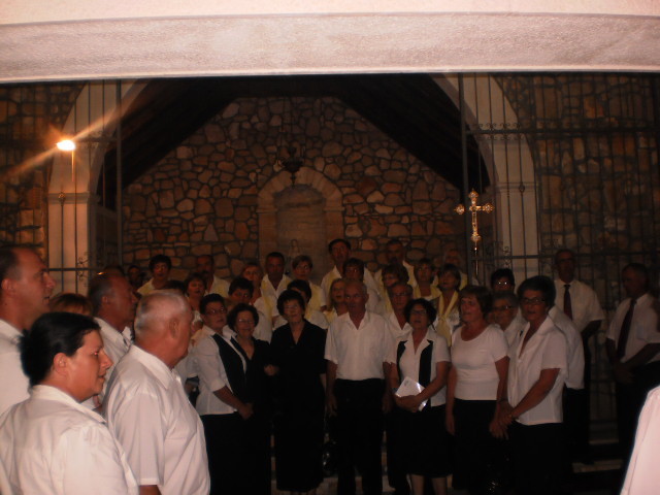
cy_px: 248
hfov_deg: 44.8
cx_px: 330
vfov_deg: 34.3
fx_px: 801
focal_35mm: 42
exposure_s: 1/30
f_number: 3.5
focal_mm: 7.4
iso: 200
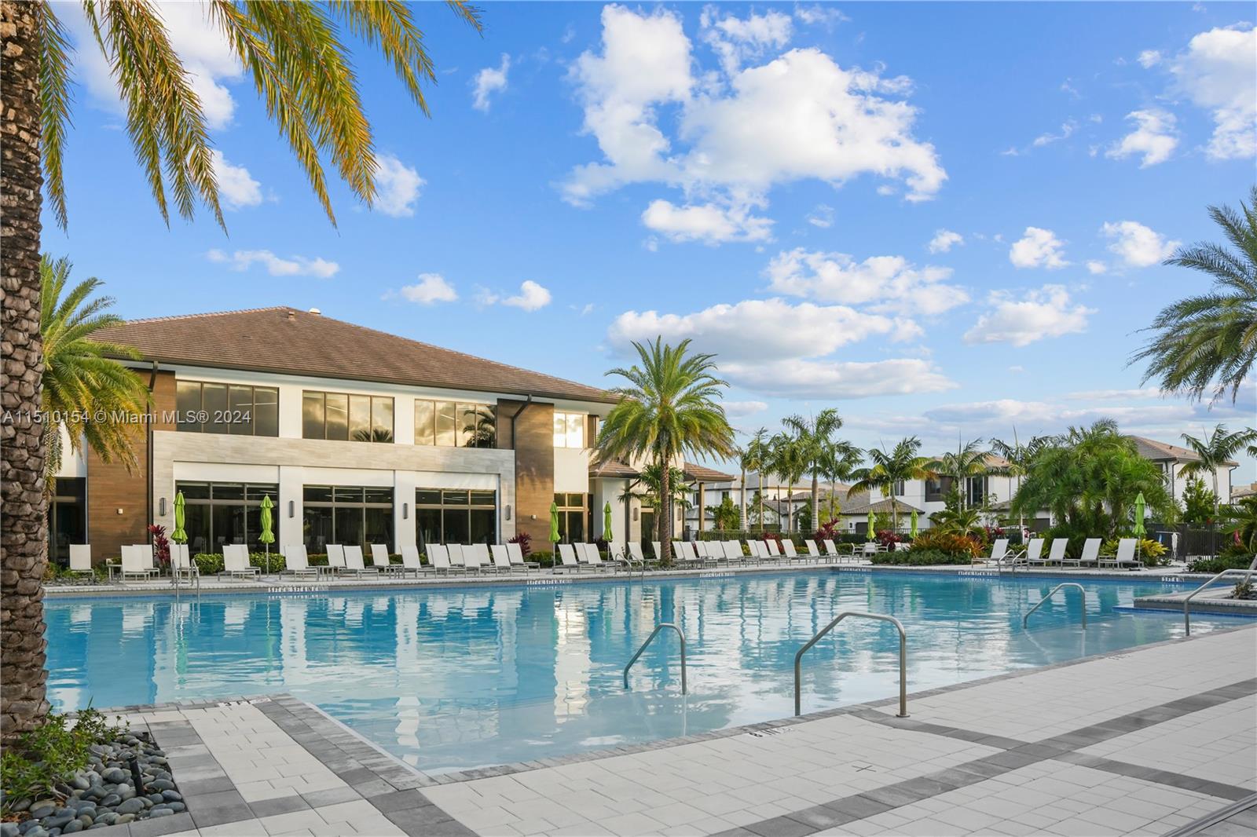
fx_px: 838
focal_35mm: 24
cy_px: 418
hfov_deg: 73.8
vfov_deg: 53.1
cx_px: 628
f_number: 10
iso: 250
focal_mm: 24
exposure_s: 1/100
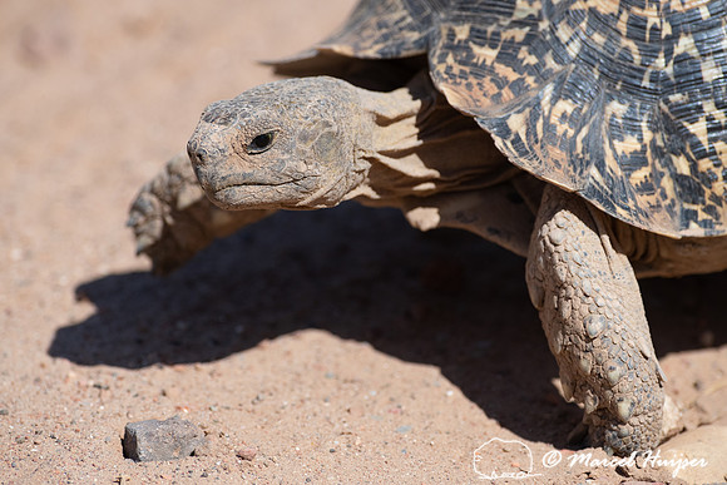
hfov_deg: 3.4
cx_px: 364
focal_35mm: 600
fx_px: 12119
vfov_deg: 2.3
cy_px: 242
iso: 800
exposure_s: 1/2500
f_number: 9
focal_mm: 600
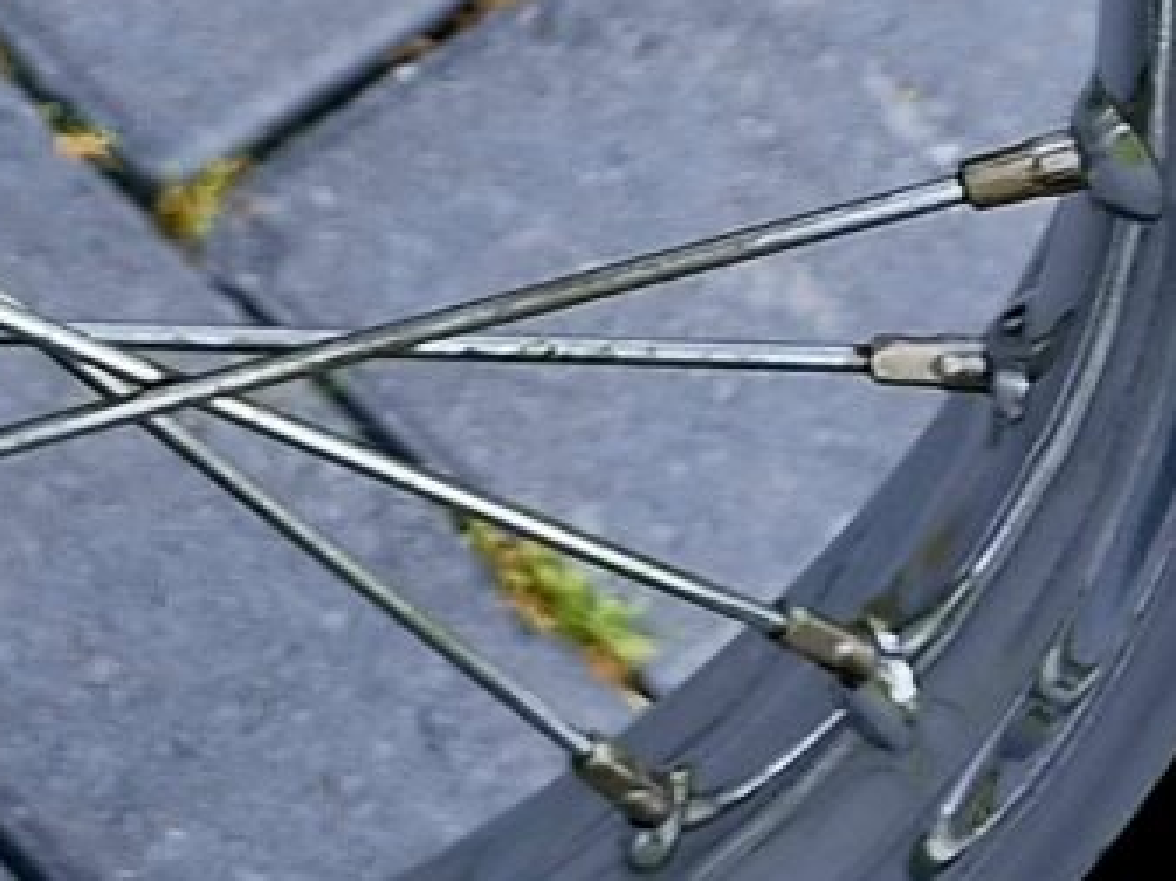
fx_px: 5977
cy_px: -1078
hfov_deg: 9.9
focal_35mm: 176
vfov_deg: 7.9
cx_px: -1618
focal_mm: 5.4
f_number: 1.8
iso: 80
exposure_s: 1/1000
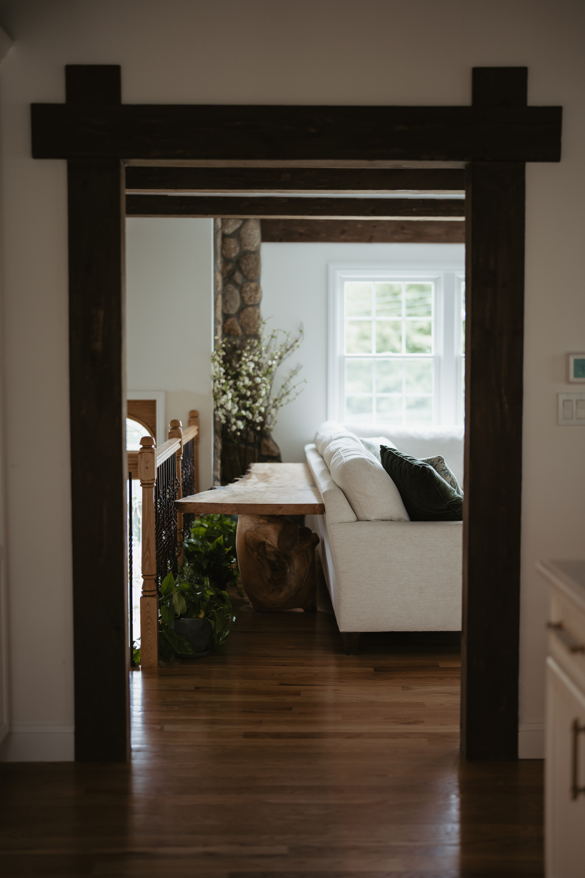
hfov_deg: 27.0
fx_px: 1219
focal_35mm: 50
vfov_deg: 39.6
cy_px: 439
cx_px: 292
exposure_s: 1/250
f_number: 1.2
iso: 320
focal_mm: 50
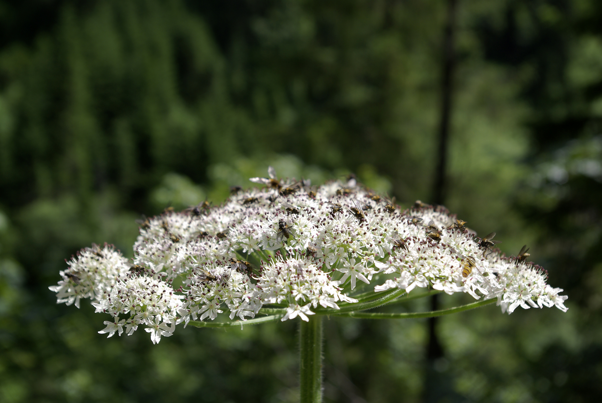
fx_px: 1080
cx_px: 301
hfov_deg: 31.2
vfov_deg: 21.1
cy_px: 202
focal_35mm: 64
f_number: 8
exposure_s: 1/200
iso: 100
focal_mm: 43
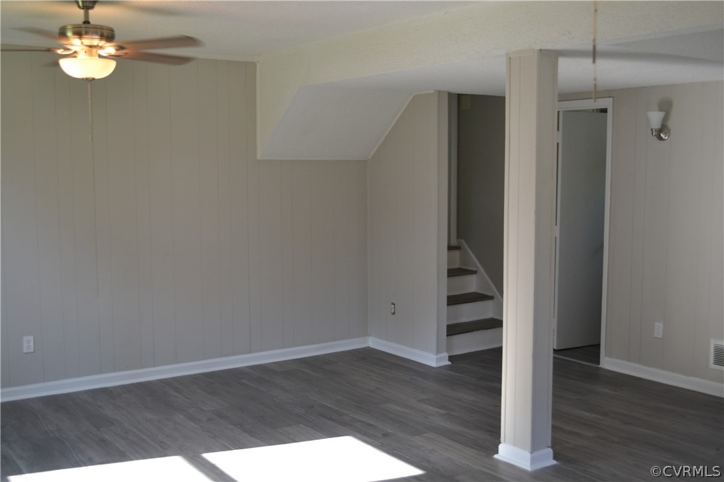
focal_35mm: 39
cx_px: 362
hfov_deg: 49.6
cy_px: 241
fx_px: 784
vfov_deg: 34.2
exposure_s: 1/80
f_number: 4.5
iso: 400
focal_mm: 26
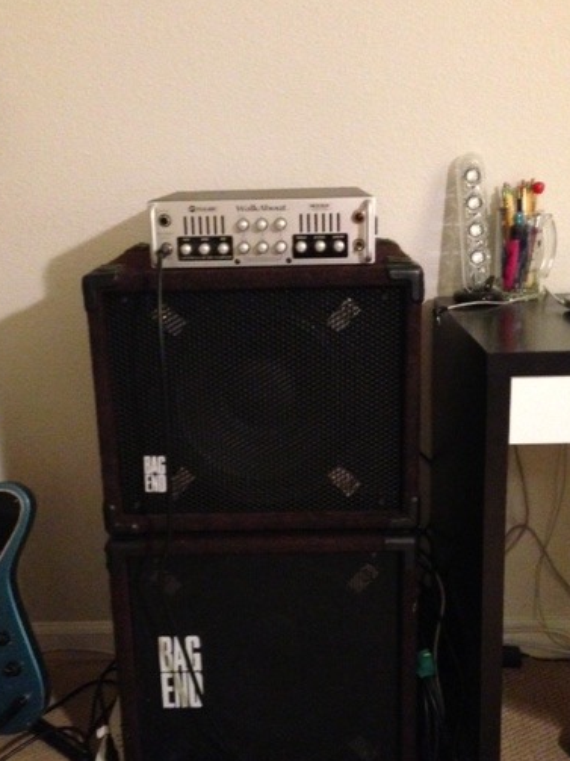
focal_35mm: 42
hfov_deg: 34.3
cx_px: 295
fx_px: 923
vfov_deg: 44.8
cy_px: 402
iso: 800
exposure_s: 1/15
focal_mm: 4.1
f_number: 2.4
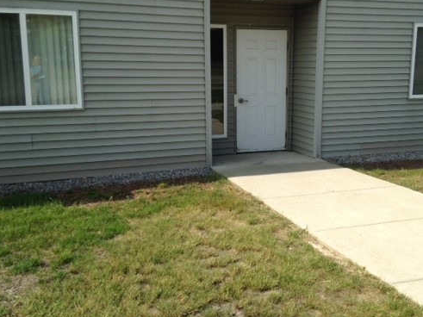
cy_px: 148
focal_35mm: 43
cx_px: 253
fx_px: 525
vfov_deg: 33.6
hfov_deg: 43.6
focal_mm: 4.12
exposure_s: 1/1595
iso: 50
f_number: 2.4
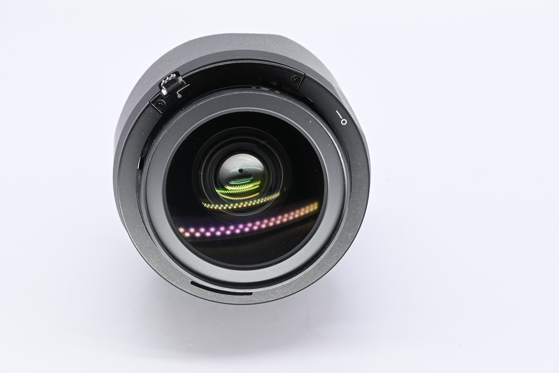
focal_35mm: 75
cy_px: 186
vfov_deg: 18.2
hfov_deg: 27.0
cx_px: 280
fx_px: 1164
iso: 500
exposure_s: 1/100
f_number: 9
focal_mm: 50
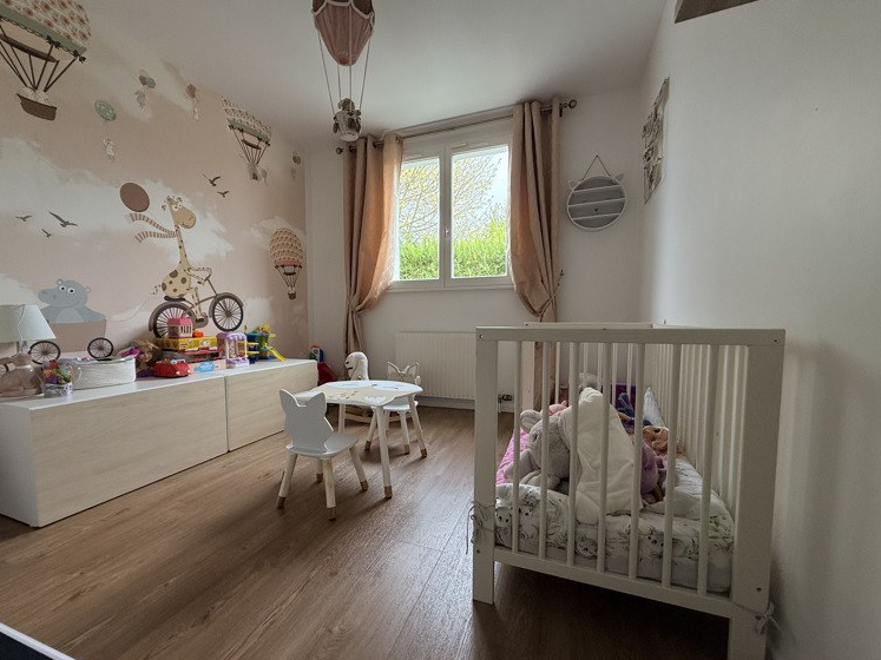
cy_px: 344
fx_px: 382
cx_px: 413
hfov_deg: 98.1
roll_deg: -0.3
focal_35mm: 15
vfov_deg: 81.7
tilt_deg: -4.1
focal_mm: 2.22
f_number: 2.2
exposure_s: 1/101
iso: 64
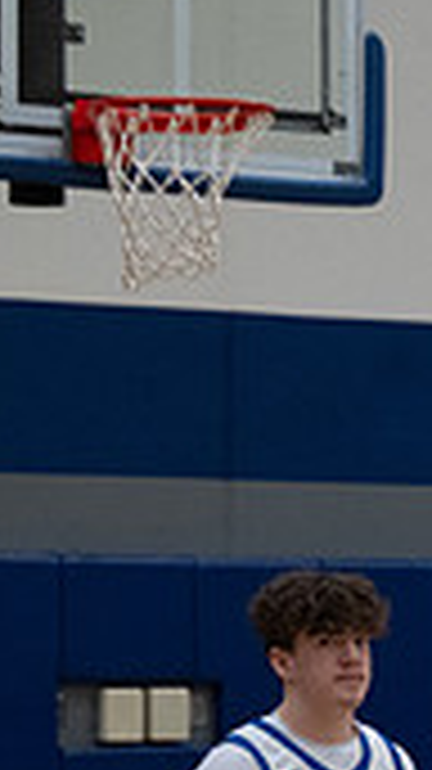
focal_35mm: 253
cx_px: 1246
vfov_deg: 8.5
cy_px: 736
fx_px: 5160
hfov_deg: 4.6
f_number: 3.5
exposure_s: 1/640
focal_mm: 71
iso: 4000
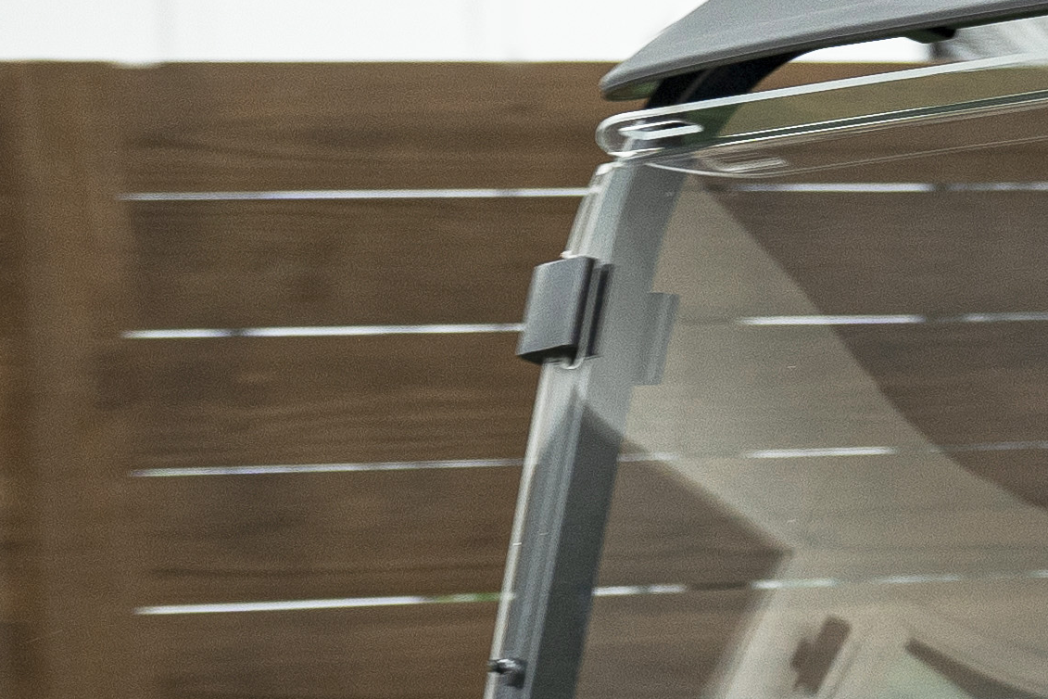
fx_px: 9984
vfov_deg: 4.0
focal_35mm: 343
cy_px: 1407
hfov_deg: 5.9
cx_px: 1524
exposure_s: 1/100
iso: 200
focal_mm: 47
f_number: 5
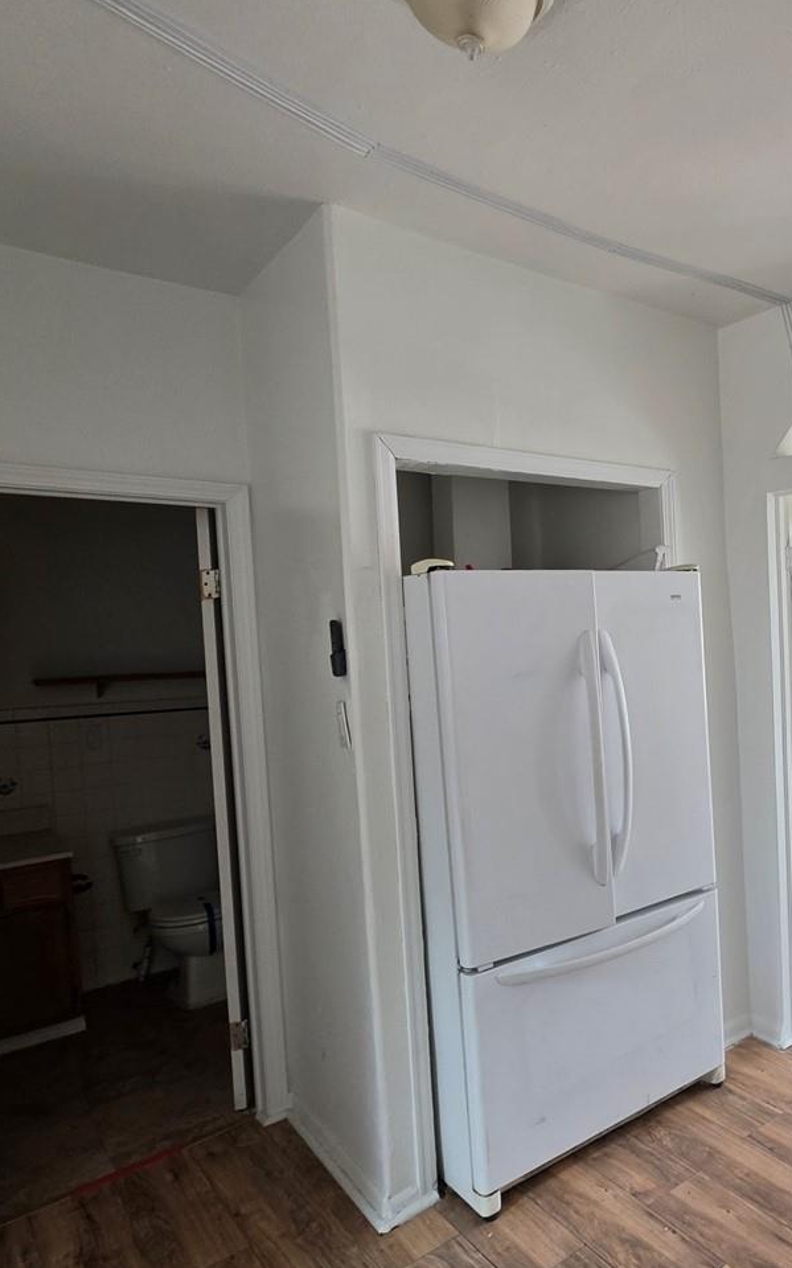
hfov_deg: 46.2
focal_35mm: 23
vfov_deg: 77.0
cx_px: 755
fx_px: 795
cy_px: 681
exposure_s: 1/120
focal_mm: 2.2
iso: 160
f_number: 1.9
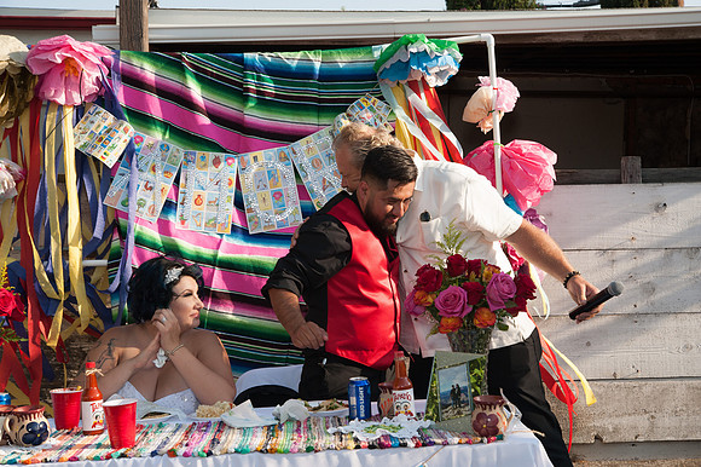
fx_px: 1168
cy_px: 234
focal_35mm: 60
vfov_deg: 22.6
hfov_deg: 33.4
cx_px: 350
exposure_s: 1/250
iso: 200
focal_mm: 60
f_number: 11
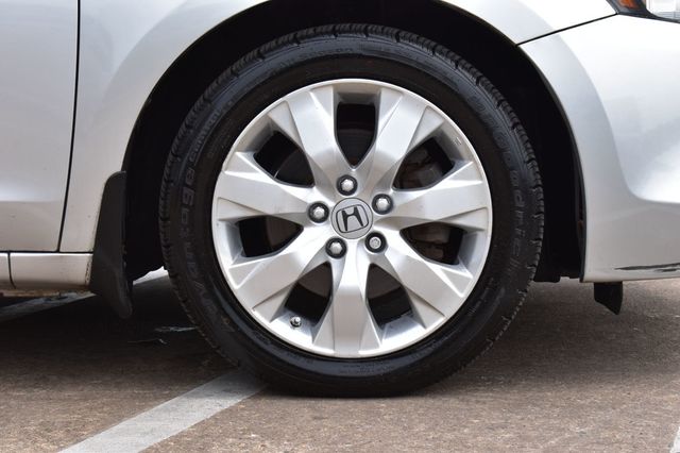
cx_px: 340
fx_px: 1557
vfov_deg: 16.5
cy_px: 226
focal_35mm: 82
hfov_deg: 24.6
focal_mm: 55
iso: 400
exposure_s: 1/320
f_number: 11
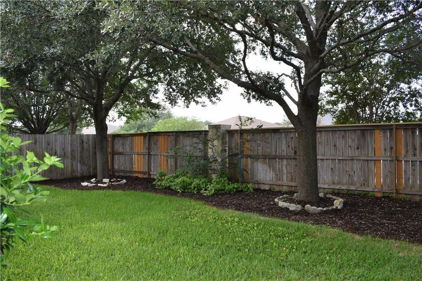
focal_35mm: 30
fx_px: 352
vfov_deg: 43.6
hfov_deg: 61.9
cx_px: 211
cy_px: 140
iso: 400
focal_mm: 20
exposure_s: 1/200
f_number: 7.1
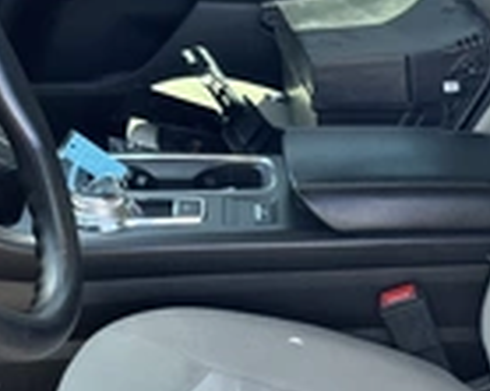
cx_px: 525
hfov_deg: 24.5
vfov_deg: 20.1
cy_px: 426
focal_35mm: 73
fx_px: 1058
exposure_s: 1/172
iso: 64
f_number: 1.6
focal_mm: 5.1
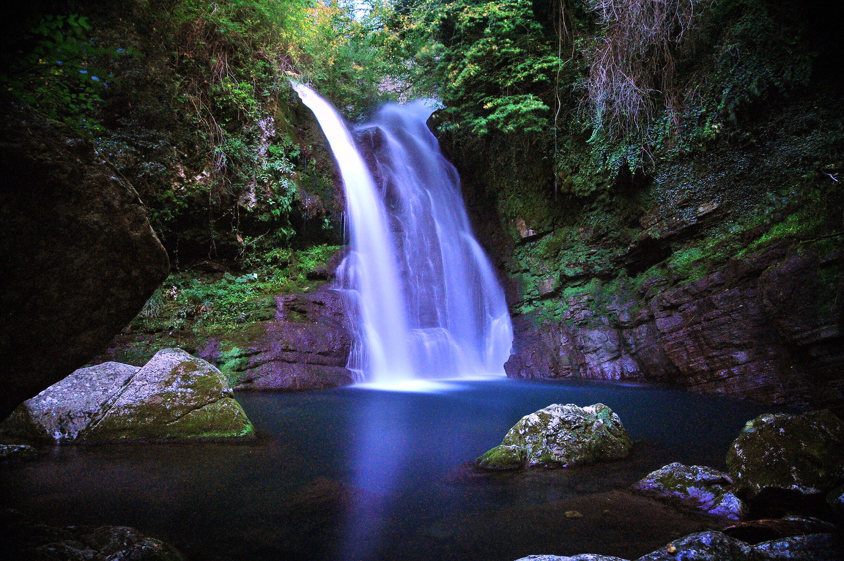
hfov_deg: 73.8
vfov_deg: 53.0
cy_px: 280
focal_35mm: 24
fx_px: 562
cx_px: 422
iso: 250
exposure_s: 270
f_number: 3.5
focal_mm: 16
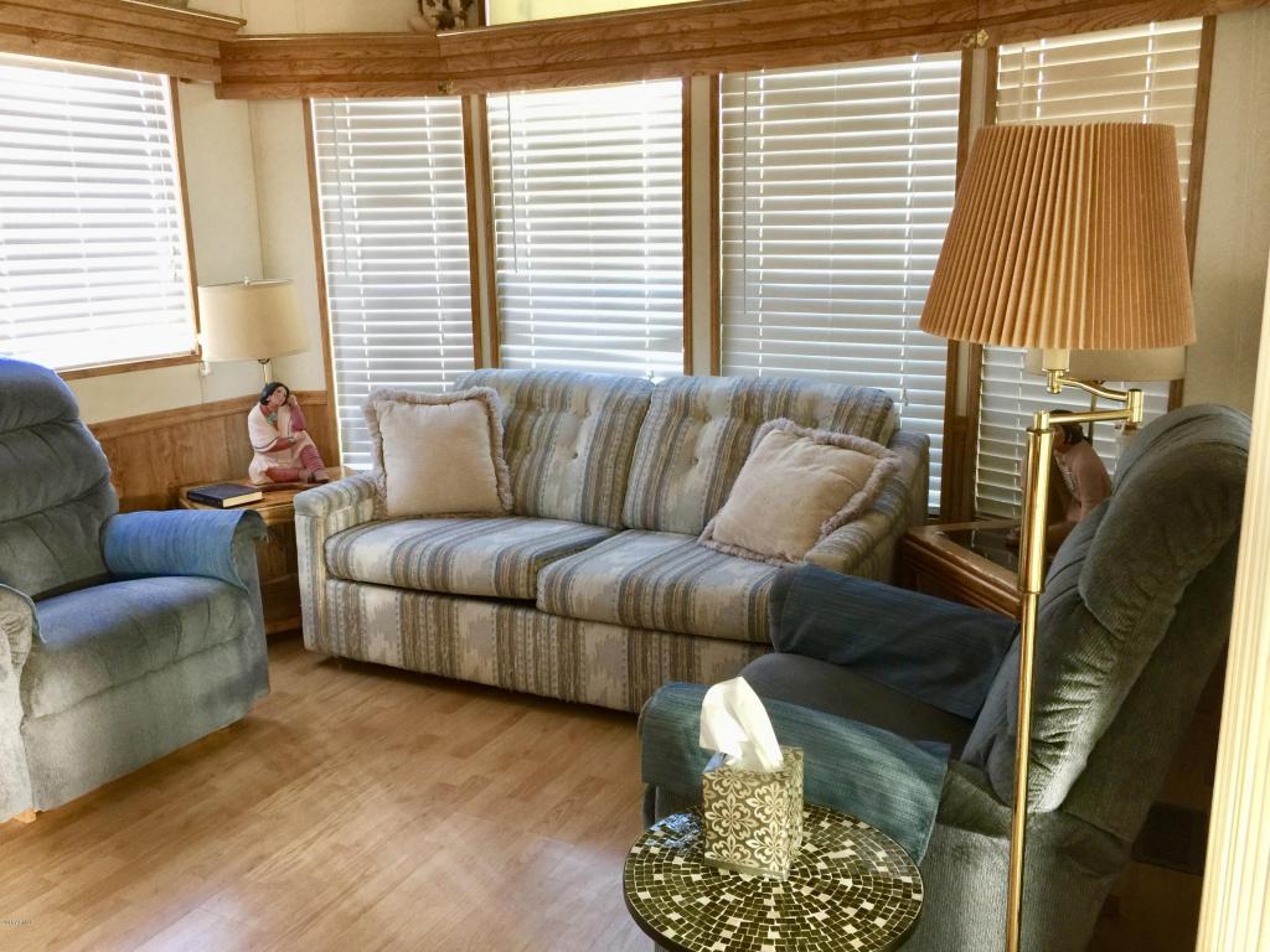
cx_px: 635
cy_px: 476
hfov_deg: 61.7
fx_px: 1064
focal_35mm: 29
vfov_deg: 48.2
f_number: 2.2
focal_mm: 4.15
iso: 80
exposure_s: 1/15
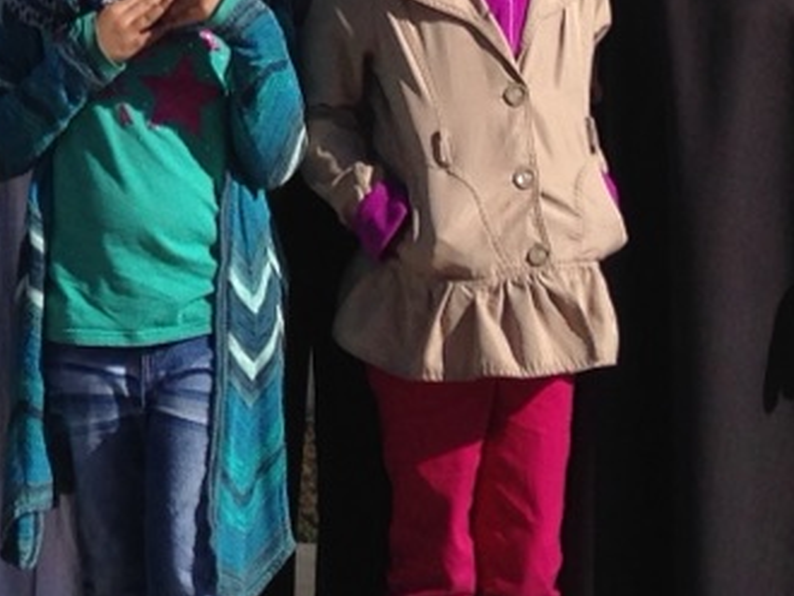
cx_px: -188
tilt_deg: -2.7
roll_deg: +0.4
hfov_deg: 12.0
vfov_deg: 9.2
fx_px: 3673
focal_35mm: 160
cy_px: -154
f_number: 2.4
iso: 50
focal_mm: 4.12
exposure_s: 1/2169
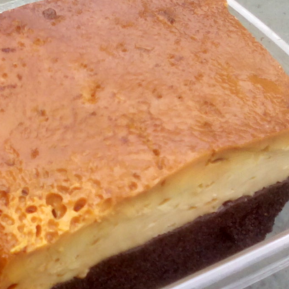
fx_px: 680
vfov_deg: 23.9
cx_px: 48
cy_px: 175
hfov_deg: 23.6
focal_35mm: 72
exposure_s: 1/173
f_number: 2.8
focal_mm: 2.9
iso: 56
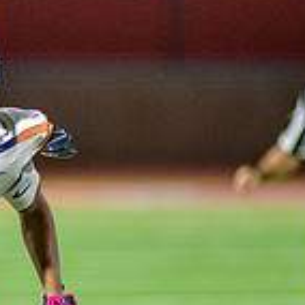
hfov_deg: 1.7
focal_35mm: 1039
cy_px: 214
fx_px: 10357
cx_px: -52
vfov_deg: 1.7
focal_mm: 300
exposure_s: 1/500
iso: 2000
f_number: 2.8
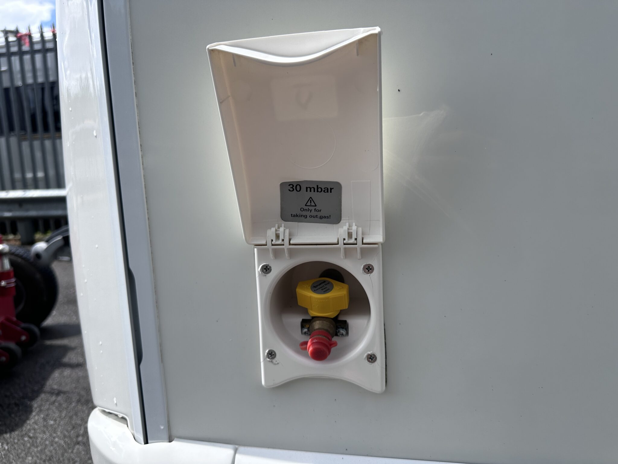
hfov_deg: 71.6
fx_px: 428
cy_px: 232
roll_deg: +1.5
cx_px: 309
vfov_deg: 56.8
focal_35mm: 24
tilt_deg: -8.0
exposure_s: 1/2660
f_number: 1.78
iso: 80
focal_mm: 6.86
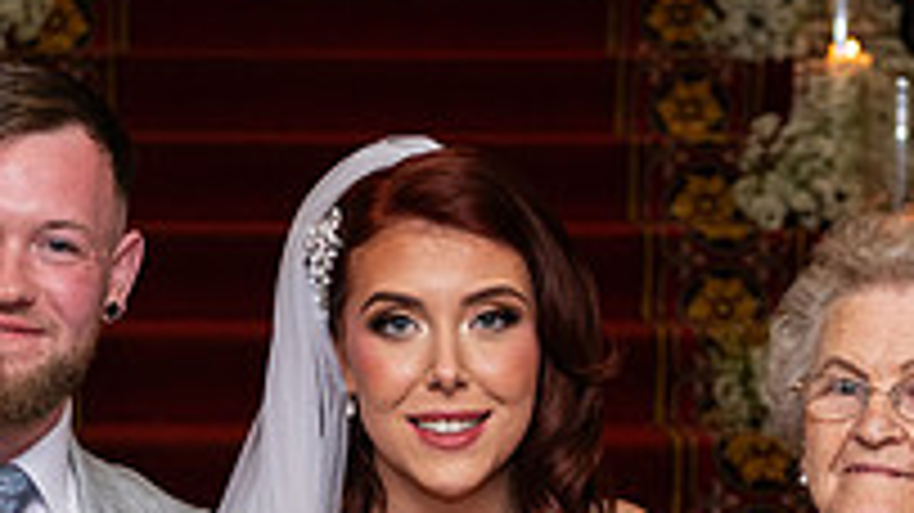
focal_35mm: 144
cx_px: 432
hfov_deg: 14.9
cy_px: 659
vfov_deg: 8.3
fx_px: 3489
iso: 800
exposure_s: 1/160
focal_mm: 48
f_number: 3.5
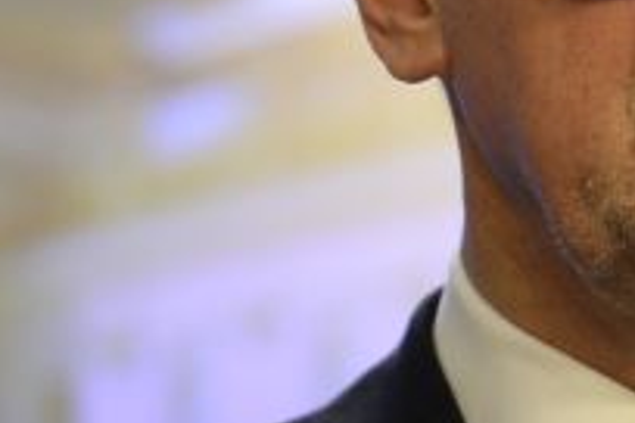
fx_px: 13828
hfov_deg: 2.6
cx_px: 791
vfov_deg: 1.8
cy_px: -67
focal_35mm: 784
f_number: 4
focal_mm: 200
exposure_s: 1/200
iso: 2000
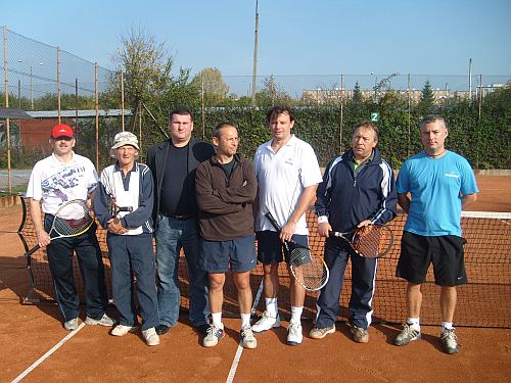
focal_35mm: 35
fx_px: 517
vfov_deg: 40.7
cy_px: 192
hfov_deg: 52.6
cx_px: 256
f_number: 7.1
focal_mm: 5.8
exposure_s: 1/250
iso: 80
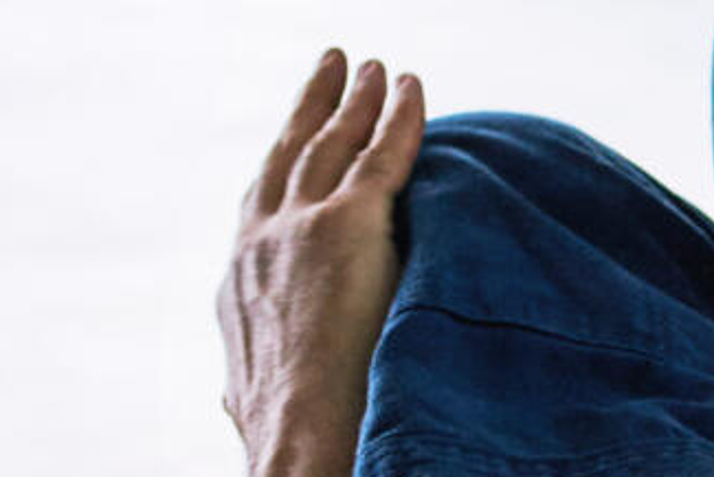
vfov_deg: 2.1
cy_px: 223
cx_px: 1946
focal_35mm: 669
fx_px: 13274
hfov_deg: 3.0
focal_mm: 85
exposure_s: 1/250
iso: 400
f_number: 2.2
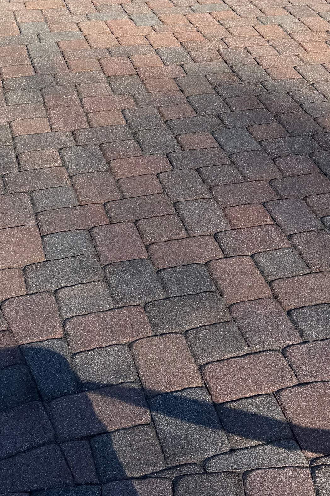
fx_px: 880
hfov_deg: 21.1
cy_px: 78
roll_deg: -1.7
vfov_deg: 30.4
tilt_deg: -20.8
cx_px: 244
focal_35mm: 64
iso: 80
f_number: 1.78
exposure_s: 1/6173
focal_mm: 6.76
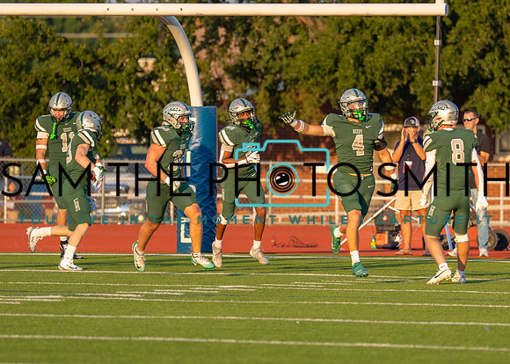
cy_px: 172
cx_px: 297
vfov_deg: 3.5
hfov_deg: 4.9
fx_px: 5967
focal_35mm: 412
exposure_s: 1/1250
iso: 200
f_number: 2.8
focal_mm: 200
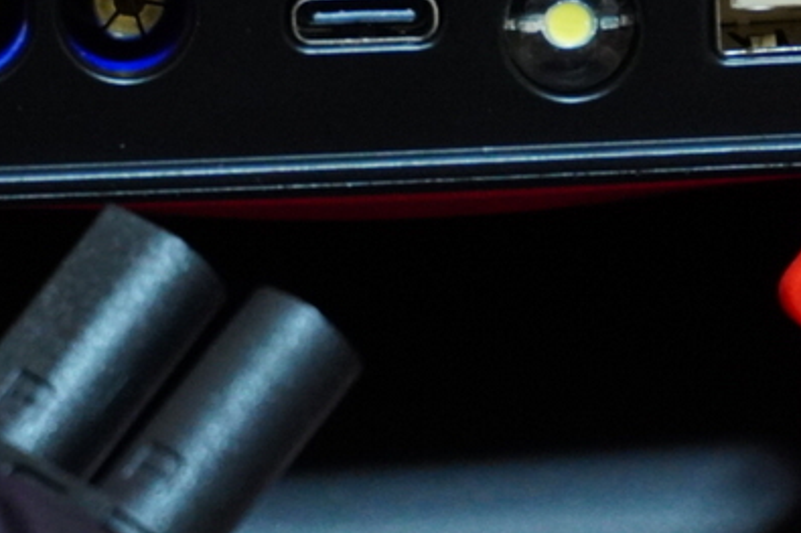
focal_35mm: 228
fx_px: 5071
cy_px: 118
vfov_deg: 6.0
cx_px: 201
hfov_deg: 9.0
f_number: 5.6
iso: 2000
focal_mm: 50
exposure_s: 1/40
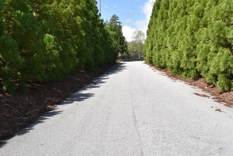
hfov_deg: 53.1
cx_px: 113
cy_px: 60
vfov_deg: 36.7
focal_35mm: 36
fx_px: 233
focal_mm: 18
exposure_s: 1/200
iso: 100
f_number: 8
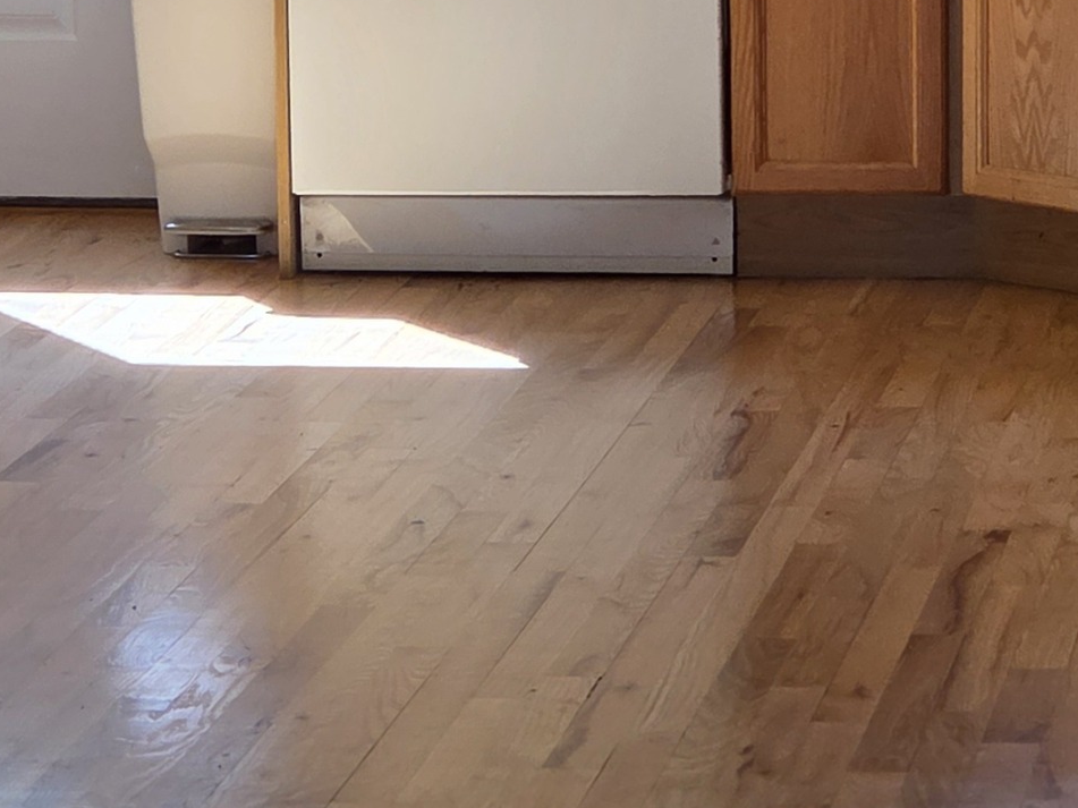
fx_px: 6944
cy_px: 56
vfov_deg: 6.6
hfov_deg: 8.9
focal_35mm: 223
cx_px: 605
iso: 80
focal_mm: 7
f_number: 2.4
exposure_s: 1/120
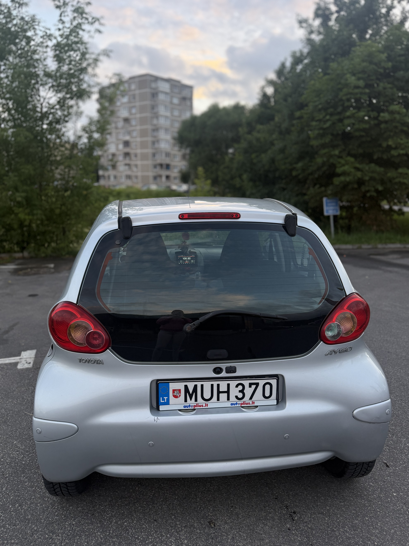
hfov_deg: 53.0
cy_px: 285
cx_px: 198
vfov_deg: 67.3
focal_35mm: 26
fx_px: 410
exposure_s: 1/191
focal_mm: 6.76
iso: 100
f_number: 1.78
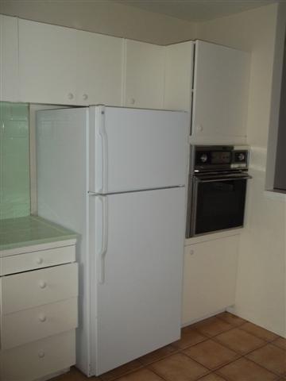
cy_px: 190
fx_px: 397
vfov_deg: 51.4
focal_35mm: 36
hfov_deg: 39.7
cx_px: 143
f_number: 3.1
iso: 160
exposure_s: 1/30
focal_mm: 6.5
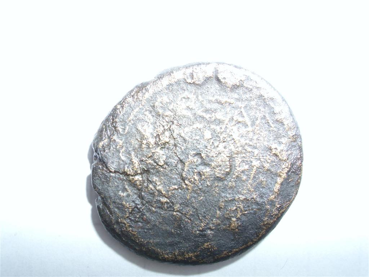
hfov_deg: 52.6
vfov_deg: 40.7
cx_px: 184
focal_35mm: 35
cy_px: 138
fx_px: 373
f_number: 4.3
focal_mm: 6.2
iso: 100
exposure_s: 1/60
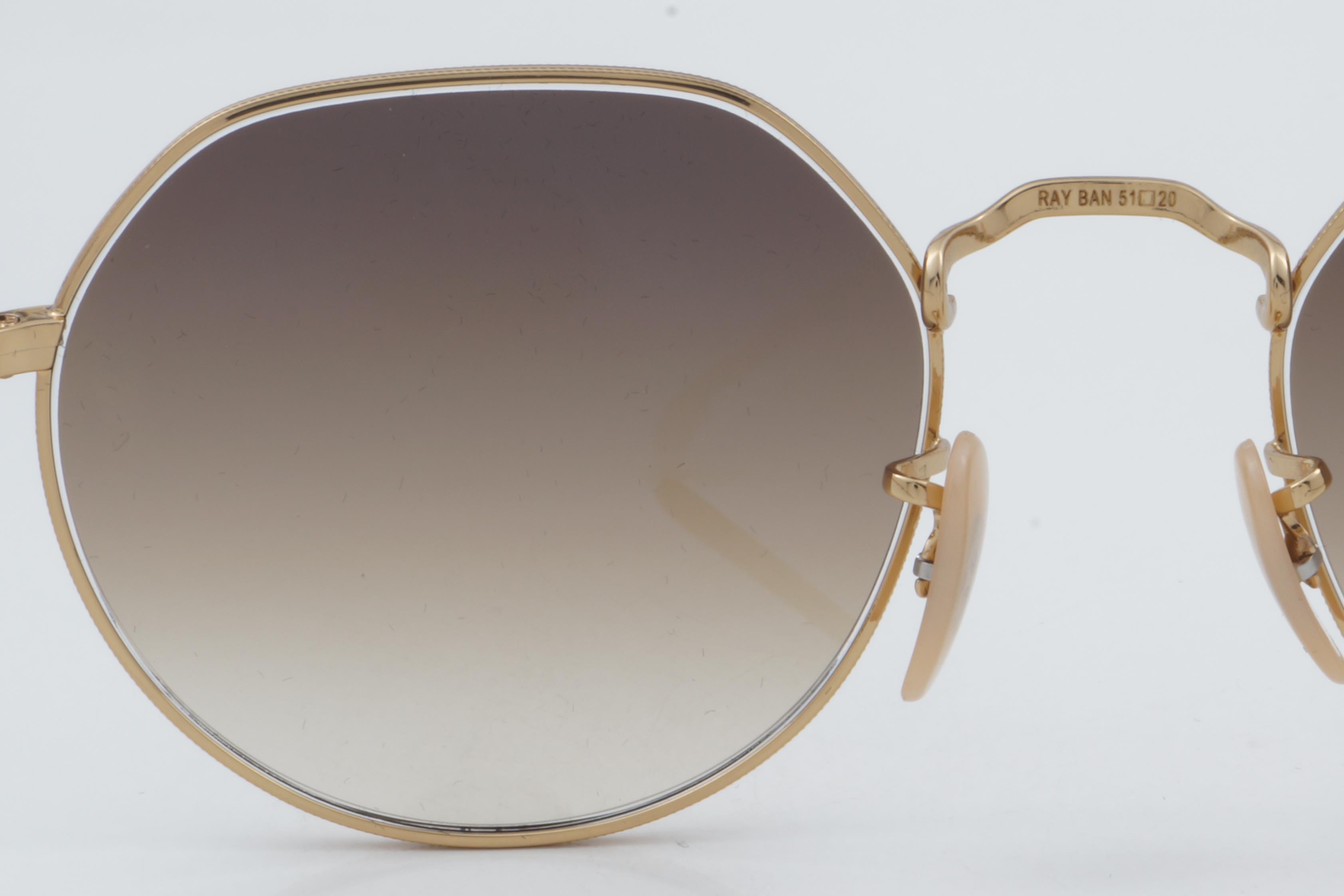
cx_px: 1111
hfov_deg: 13.9
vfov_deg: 9.3
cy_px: 459
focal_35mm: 147
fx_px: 5484
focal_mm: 55
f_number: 32
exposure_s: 1/3
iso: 100
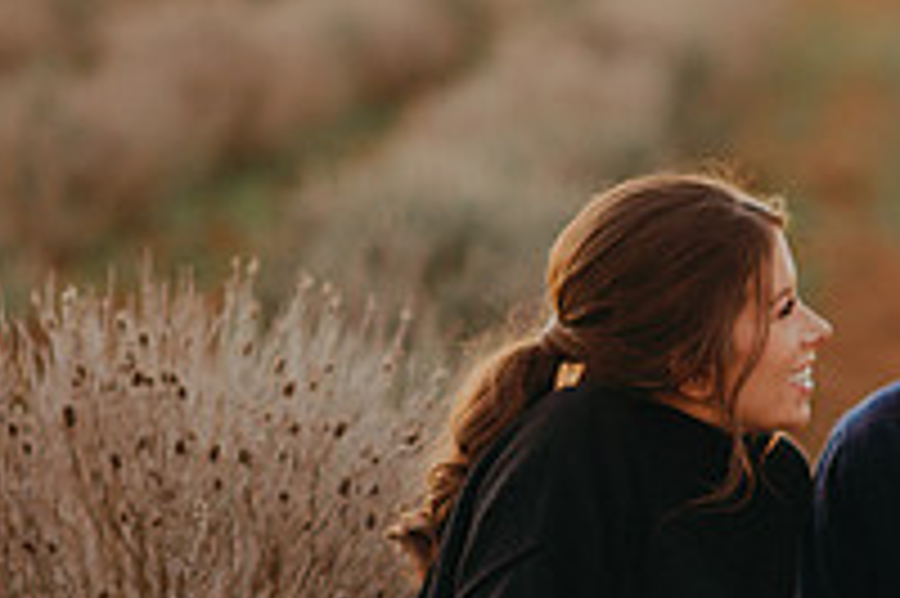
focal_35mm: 249
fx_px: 6220
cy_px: 611
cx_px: 850
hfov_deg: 8.2
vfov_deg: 5.5
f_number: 1.4
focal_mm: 85
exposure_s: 1/125
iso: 100
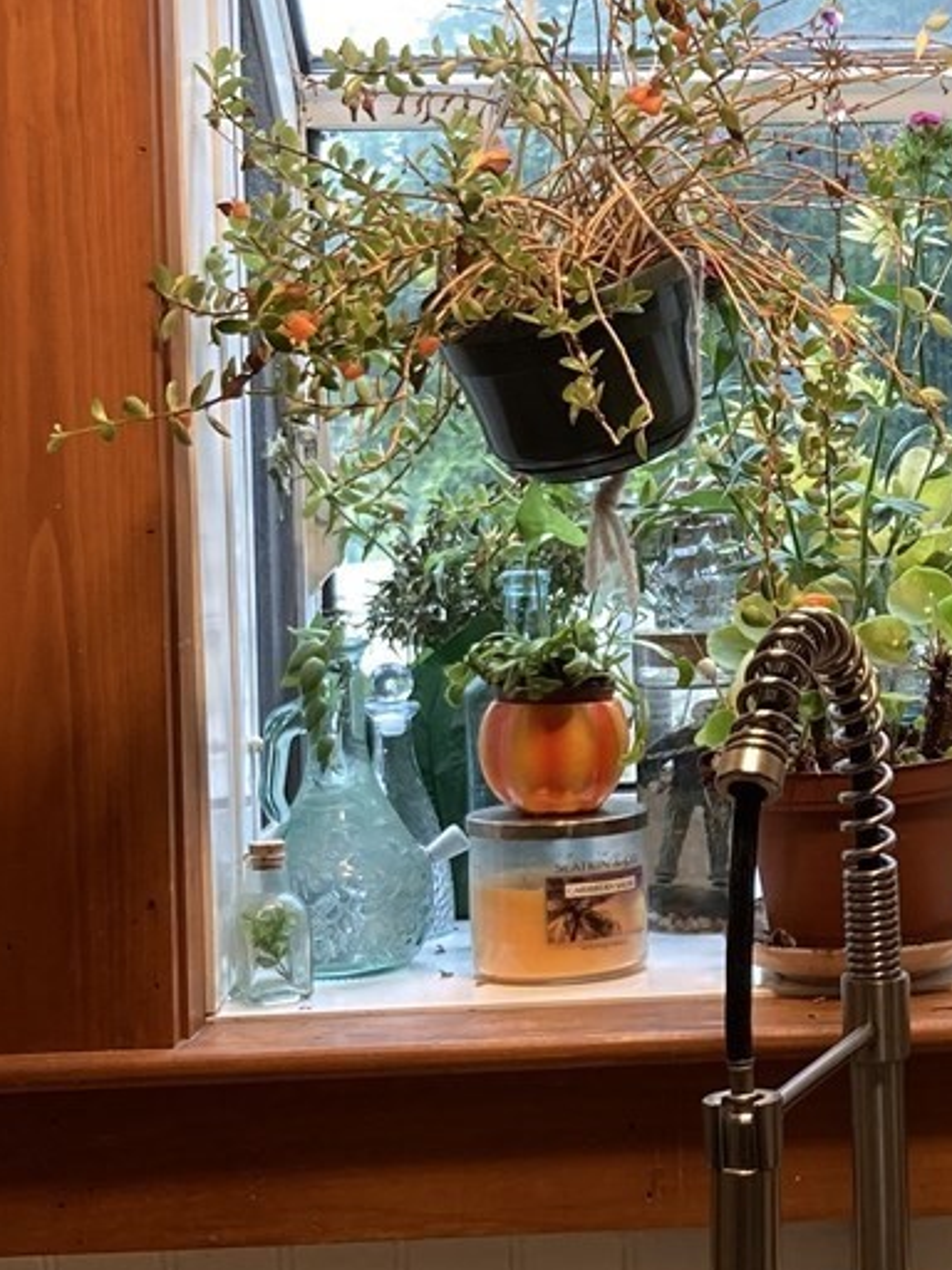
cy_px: 533
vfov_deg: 23.3
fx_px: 3080
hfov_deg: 17.3
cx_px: 900
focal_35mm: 84
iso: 40
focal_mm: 3.99
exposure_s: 1/120
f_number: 1.8
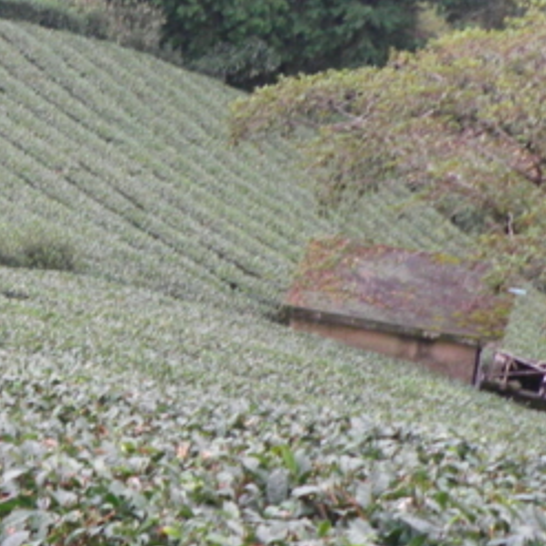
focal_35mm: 100
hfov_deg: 15.8
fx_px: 1785
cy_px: 181
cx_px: -312
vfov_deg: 17.4
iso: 125
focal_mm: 6.2
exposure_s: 1/60
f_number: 3.8
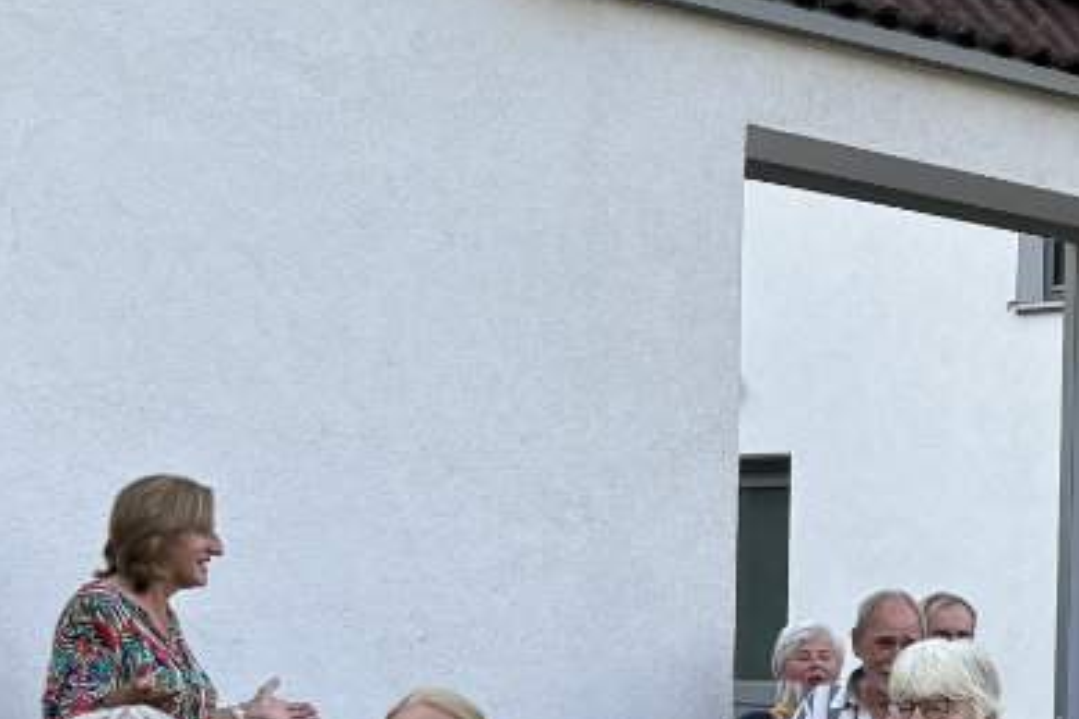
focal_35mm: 104
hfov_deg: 17.8
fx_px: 3117
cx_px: 1577
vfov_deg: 12.8
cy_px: 856
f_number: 1.6
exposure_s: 1/607
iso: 64
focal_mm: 6
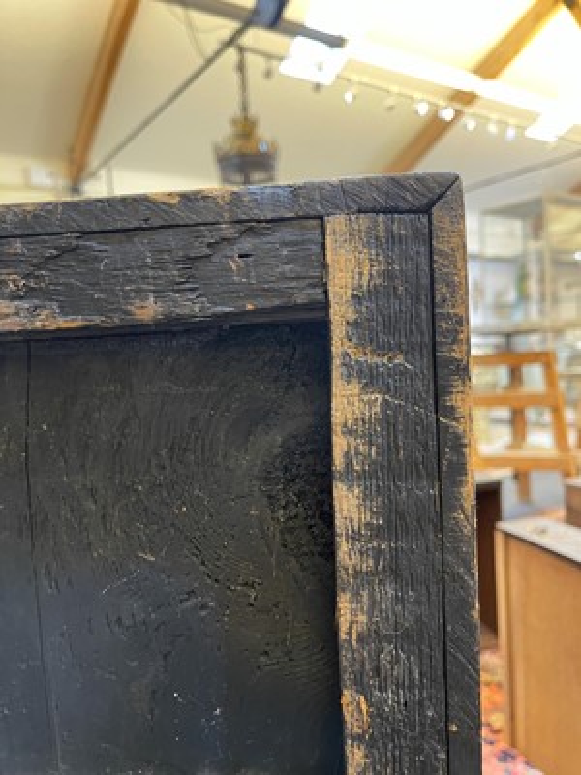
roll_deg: +3.5
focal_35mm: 25
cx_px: 290
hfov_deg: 54.9
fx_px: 559
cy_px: 388
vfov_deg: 69.4
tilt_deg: -4.1
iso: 400
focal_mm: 5.1
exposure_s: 1/33
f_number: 1.6
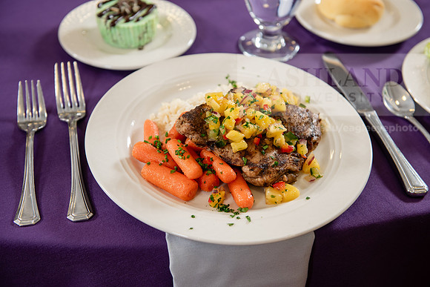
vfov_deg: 24.6
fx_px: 657
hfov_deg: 36.2
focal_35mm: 55
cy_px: 144
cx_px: 215
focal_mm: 55
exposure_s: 1/160
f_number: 4
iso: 400
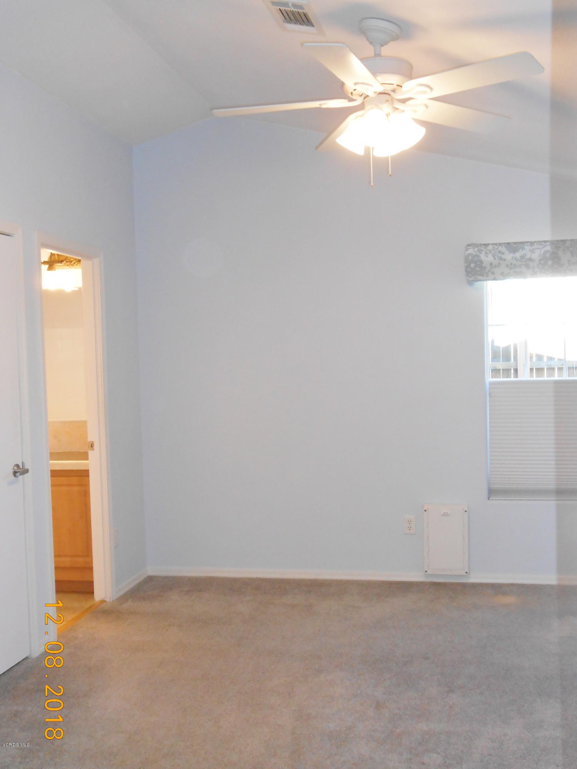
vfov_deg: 49.0
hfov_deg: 37.7
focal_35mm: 38
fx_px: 845
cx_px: 288
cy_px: 384
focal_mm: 6.8
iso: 250
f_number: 4.2
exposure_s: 1/30
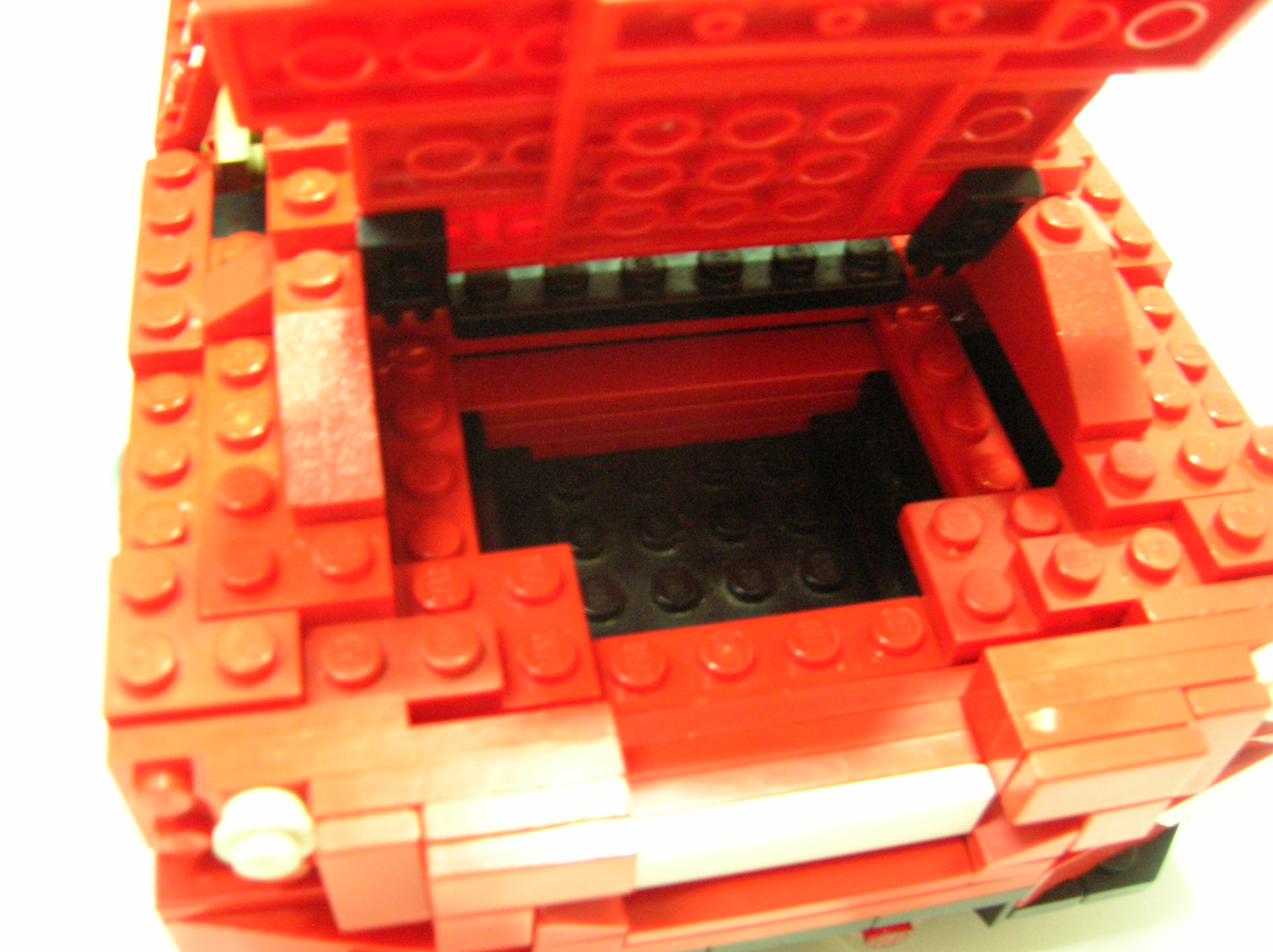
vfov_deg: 40.6
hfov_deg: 52.7
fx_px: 1286
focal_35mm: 35
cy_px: 476
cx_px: 636
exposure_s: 1/1.1
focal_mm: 5.8
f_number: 2.9
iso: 200
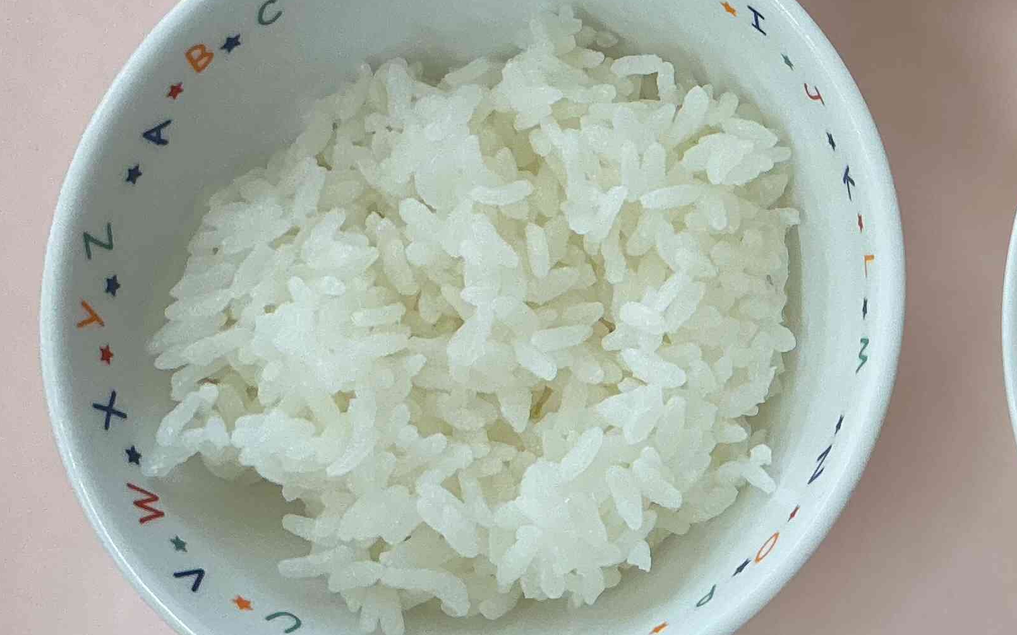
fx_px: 2134
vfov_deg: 16.8
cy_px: 129
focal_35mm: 77
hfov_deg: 25.5
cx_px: 1023
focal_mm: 3
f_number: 1.8
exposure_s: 1/60
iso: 64
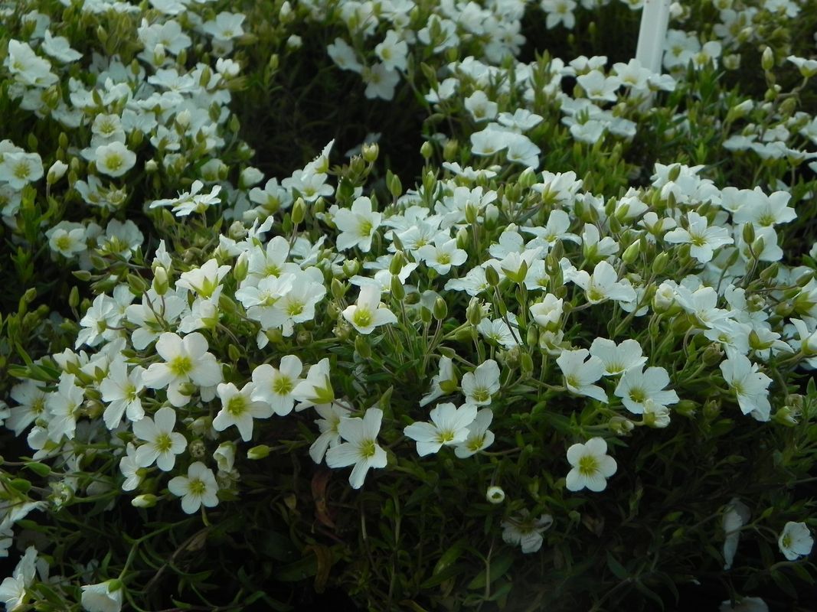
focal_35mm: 66
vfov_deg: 22.2
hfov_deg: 29.4
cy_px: 306
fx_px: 1558
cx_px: 408
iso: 160
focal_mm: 11.8
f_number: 4
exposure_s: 1/640
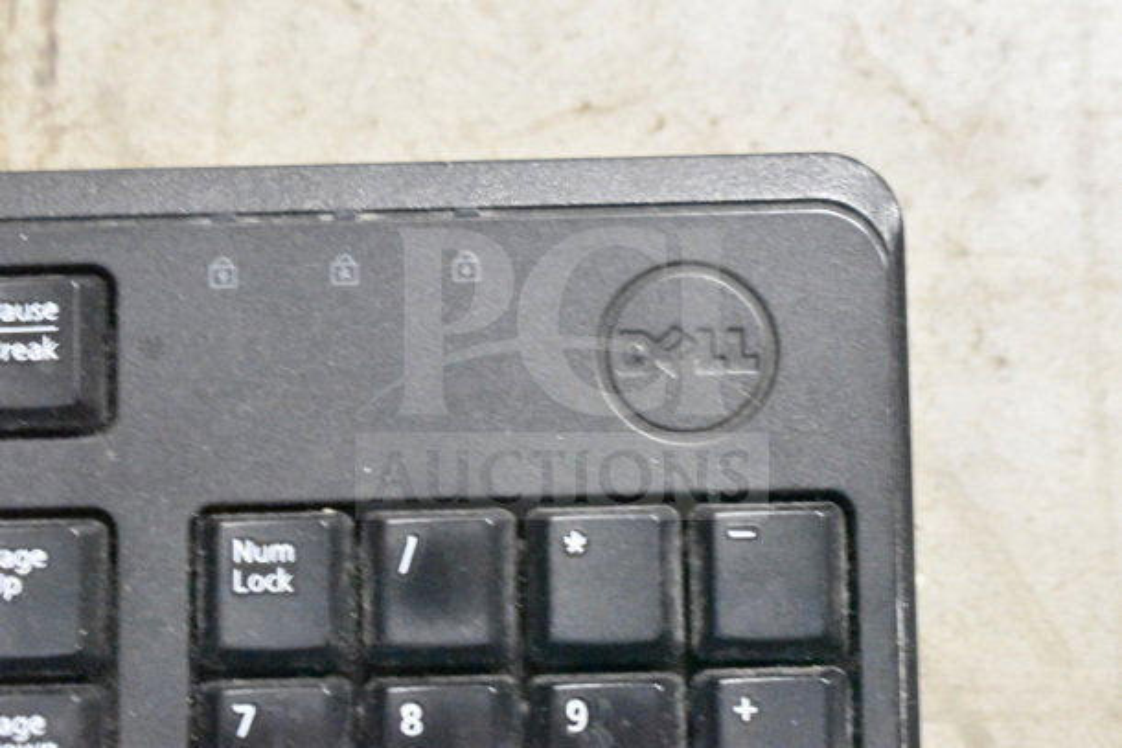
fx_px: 2572
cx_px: 561
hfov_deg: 24.6
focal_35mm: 82
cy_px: 374
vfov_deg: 16.6
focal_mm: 55
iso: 25600
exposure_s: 1/60
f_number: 5.6
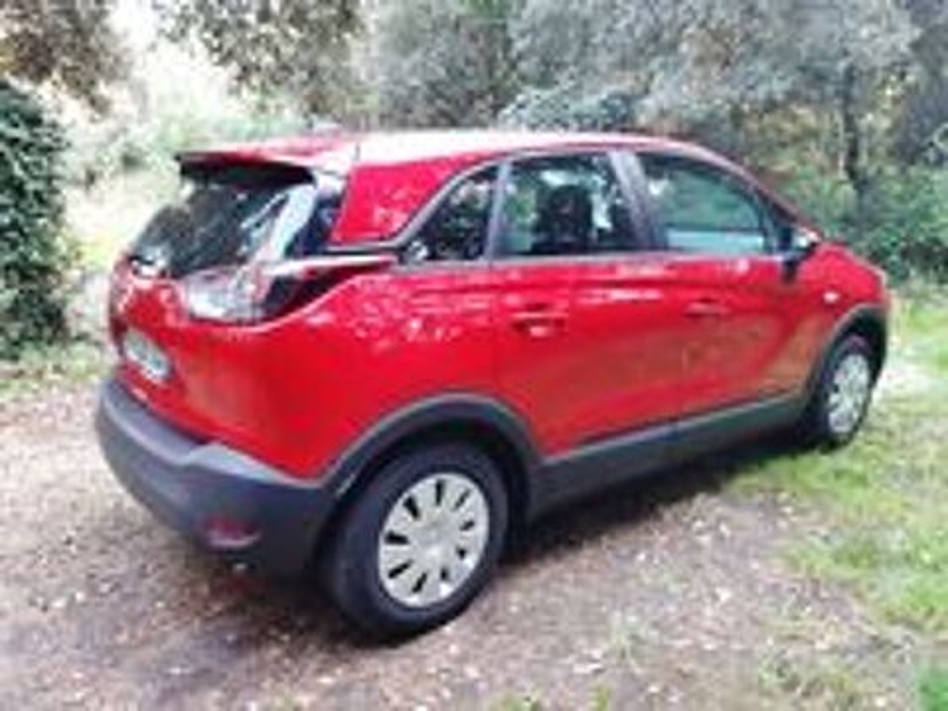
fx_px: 712
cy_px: 356
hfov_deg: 67.3
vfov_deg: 53.1
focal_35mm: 26
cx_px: 474
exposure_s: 1/50
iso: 200
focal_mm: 3.92
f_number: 1.7
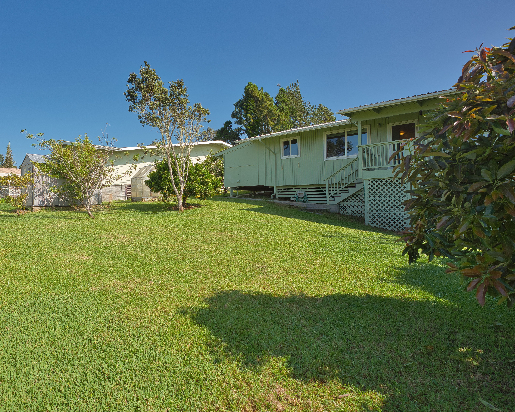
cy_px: 190
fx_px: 290
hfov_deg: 80.6
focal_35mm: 19
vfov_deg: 70.7
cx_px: 172
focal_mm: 14
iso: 50
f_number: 5
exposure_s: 1/400
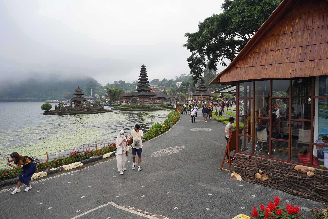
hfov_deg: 73.7
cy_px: 110
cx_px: 164
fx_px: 219
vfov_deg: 53.1
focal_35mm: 24
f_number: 6.3
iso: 100
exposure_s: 1/100
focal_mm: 24
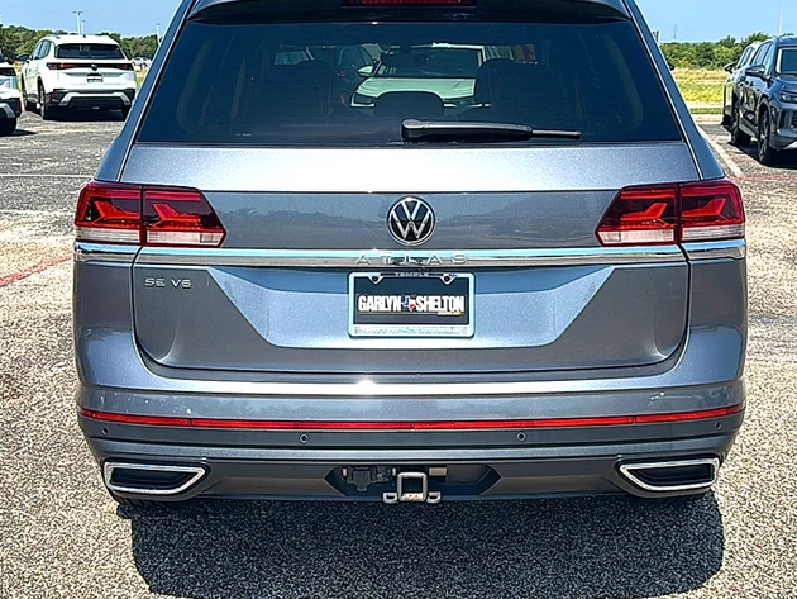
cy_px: 279
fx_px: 921
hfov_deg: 46.8
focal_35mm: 40
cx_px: 416
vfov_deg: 36.0
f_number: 1.78
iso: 80
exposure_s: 1/4386
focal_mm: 6.86
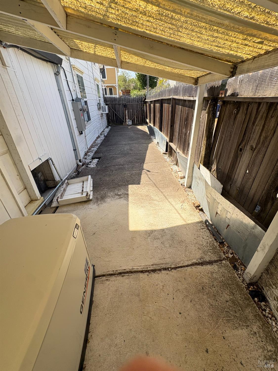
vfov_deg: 102.1
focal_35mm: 14
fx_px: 150
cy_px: 186
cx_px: 139
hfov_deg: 85.7
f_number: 2.2
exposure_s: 1/445
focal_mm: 2.22
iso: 64
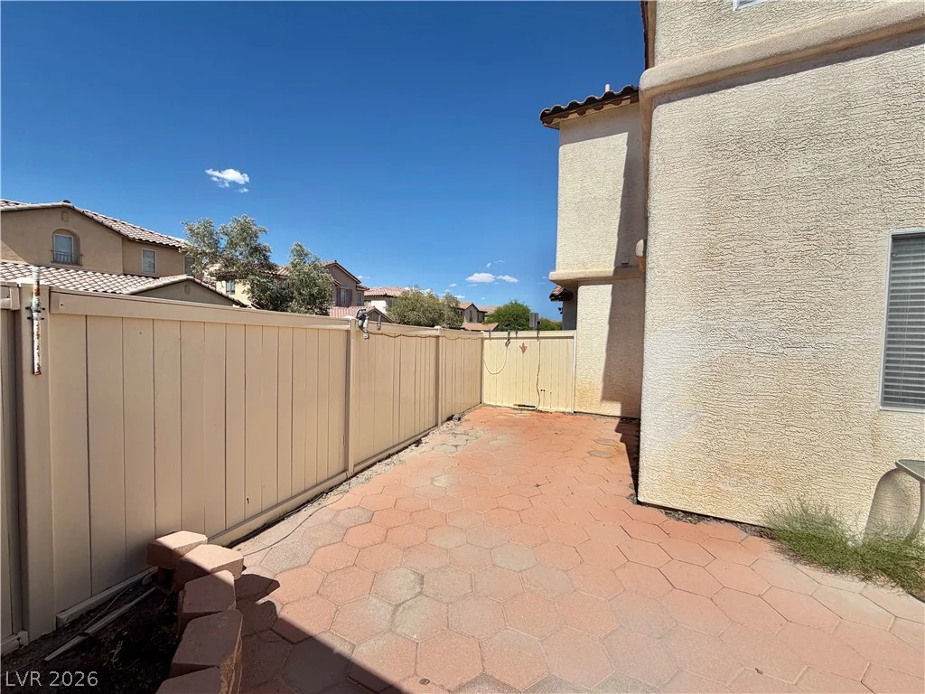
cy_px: 347
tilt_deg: -0.3
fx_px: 374
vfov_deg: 85.7
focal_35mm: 14
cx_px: 462
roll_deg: -0.5
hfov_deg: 102.1
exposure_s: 1/2092
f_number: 2.2
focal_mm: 2.22
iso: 20
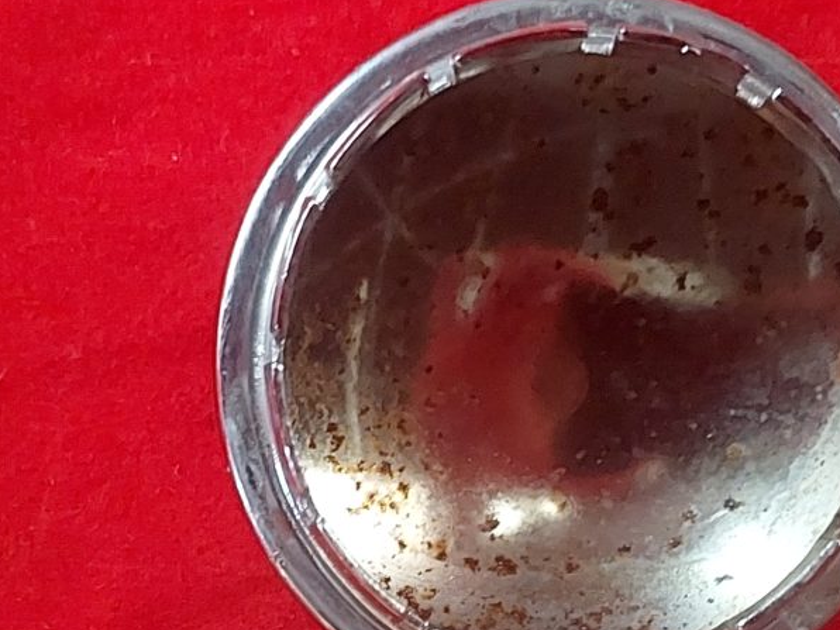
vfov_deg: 17.6
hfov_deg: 24.7
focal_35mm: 79
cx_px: 373
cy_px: 795
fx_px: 1917
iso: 2000
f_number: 1.8
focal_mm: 5.06
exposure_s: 1/14.3
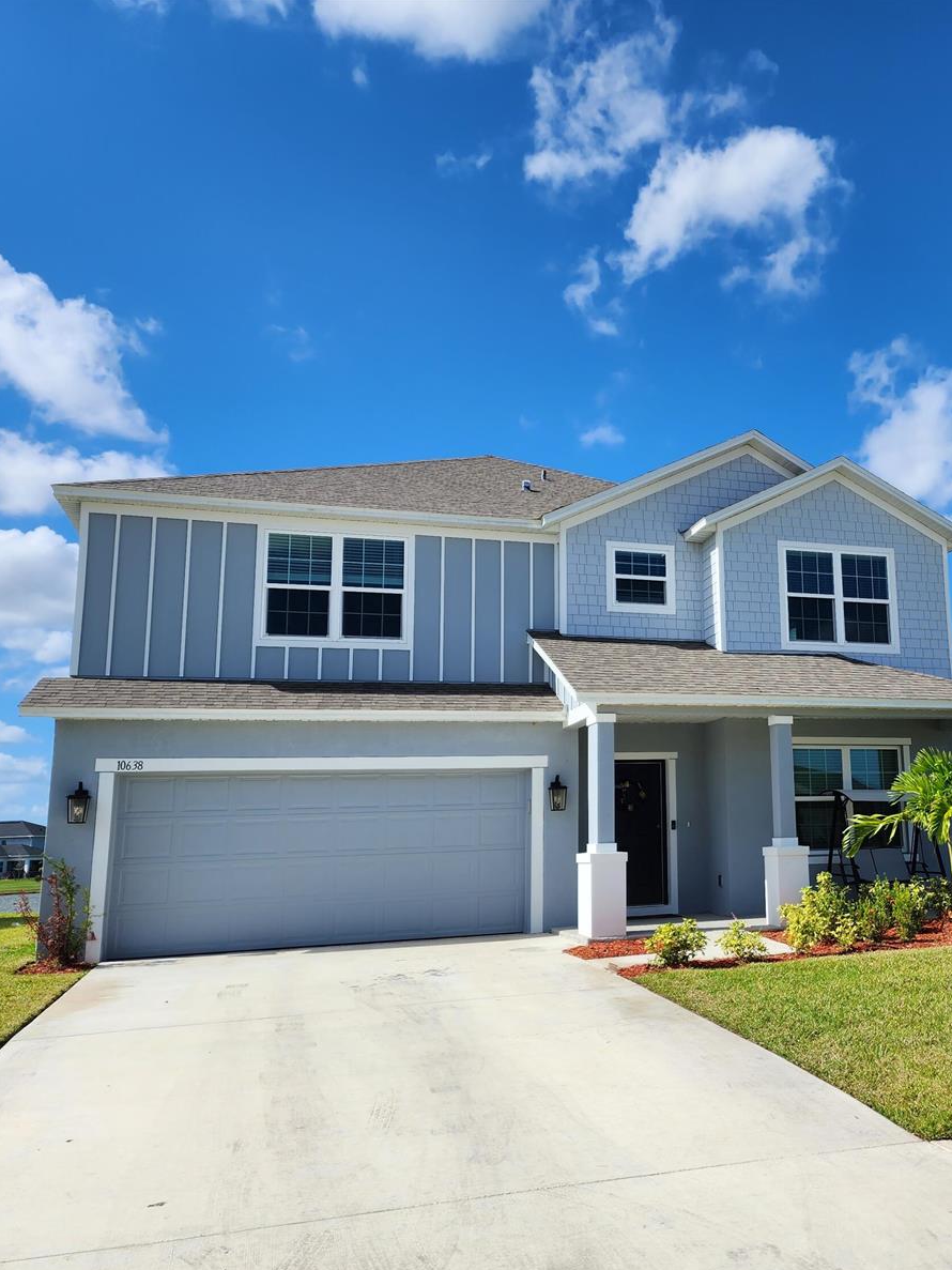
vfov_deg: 58.4
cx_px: 750
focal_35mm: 31
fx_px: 1137
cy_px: 640
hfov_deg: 43.5
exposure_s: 1/1663
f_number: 1.8
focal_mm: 6.4
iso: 12
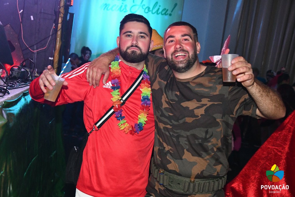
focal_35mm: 57
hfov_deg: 35.1
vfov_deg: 23.8
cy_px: 98
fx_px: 467
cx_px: 148
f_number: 4.5
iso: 5000
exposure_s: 1/60
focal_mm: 38
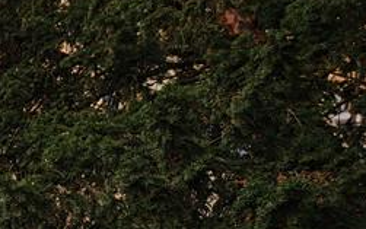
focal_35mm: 66
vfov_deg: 17.8
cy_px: 337
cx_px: -341
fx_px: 658
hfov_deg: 19.7
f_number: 1.9
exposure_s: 1/120
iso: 20
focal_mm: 2.2
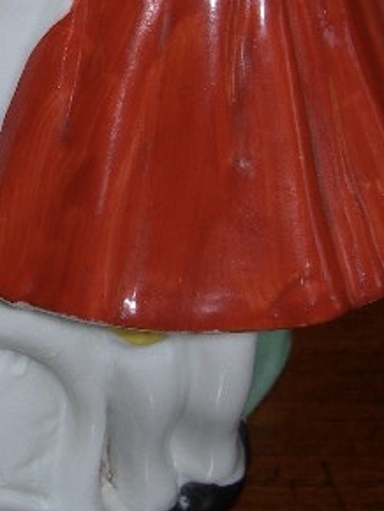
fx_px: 1979
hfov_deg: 10.8
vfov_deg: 14.6
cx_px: -134
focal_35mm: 134
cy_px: 48
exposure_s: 1/60.1
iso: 50
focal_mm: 7.8
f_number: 4.8
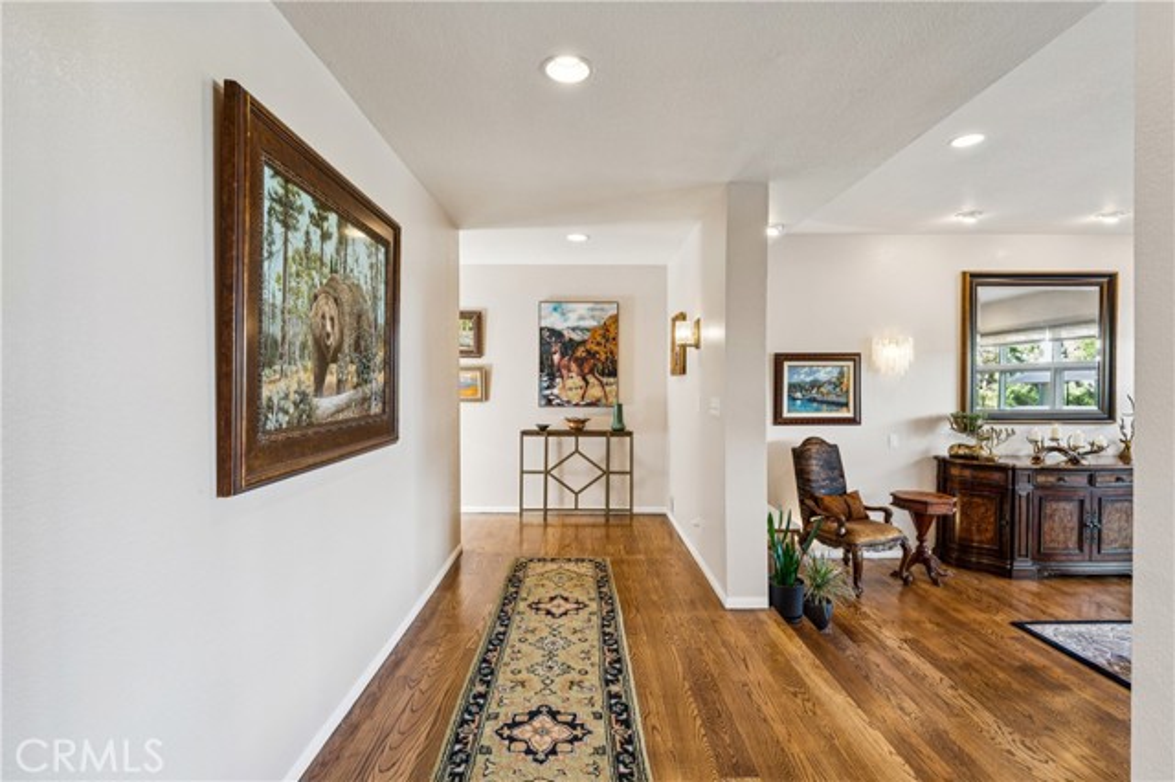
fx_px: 571
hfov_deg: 91.6
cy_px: 391
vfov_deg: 68.8
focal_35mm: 18
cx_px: 588
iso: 100
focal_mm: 17.5
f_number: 13
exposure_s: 1.6
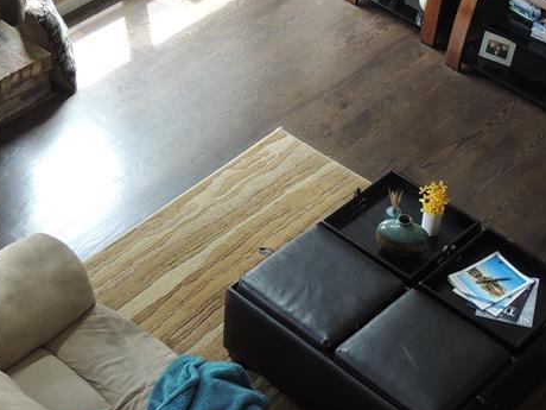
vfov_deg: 16.5
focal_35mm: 89
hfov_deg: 22.0
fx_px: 1404
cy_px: 119
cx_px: 248
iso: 180
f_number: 3.3
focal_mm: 7.1
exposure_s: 1/50
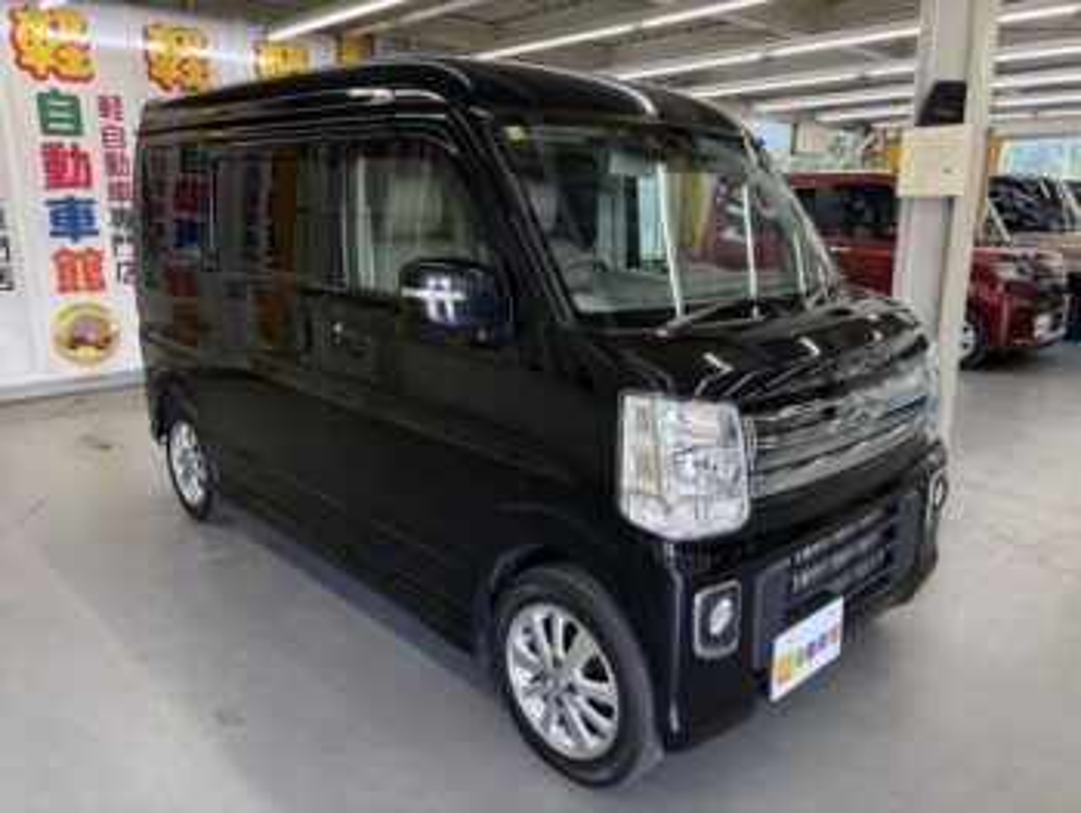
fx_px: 812
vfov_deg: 53.1
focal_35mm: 26
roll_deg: +0.4
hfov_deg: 67.3
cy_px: 406
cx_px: 540
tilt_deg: -11.8
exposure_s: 1/100
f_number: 1.6
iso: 125
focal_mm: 5.96
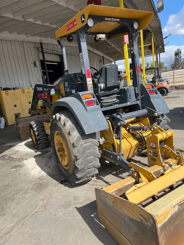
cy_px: 122
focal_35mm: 26
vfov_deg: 67.3
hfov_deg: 53.1
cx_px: 92
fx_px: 184
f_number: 1.6
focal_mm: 5.1
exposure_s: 1/1580
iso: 50
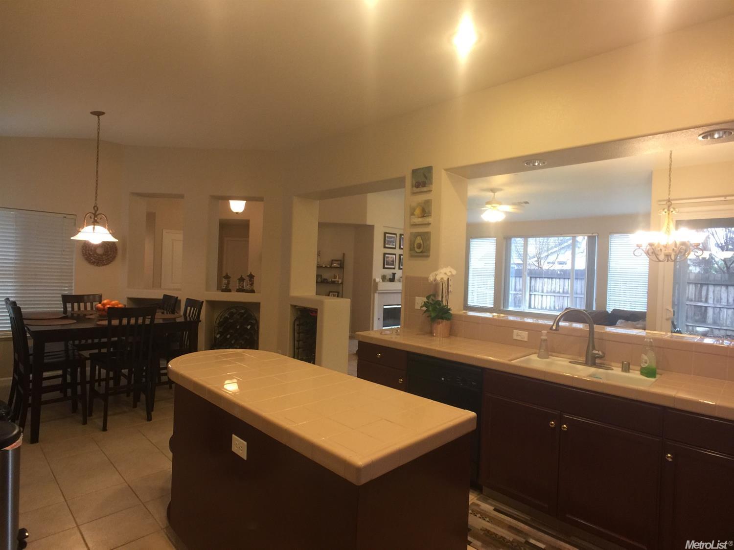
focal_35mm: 29
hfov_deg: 61.7
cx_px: 367
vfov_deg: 48.2
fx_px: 615
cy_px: 275
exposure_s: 1/15
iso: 64
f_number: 2.2
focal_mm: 4.15
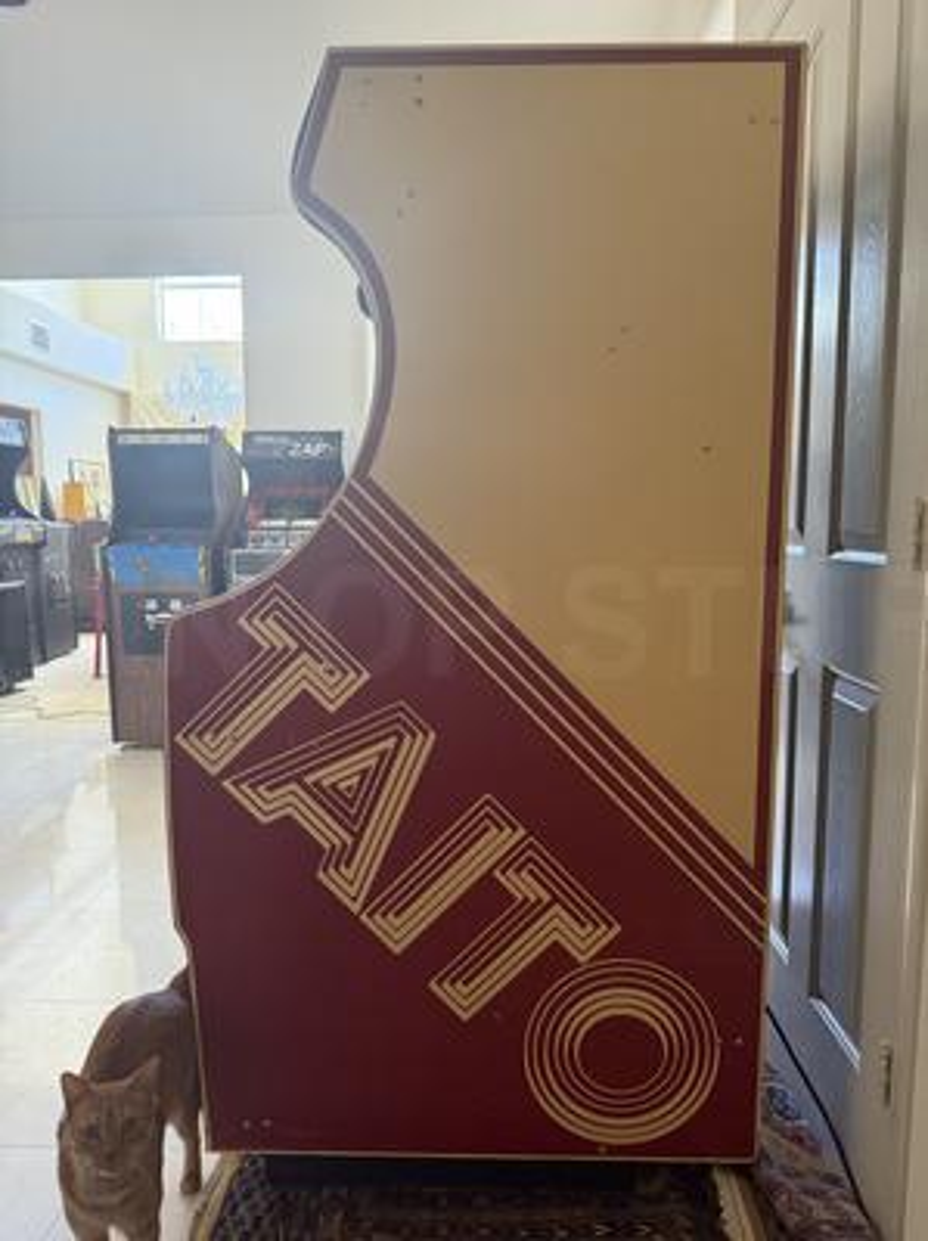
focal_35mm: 24
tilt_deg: -6.4
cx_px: 464
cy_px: 620
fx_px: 860
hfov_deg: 56.7
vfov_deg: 71.7
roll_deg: -1.3
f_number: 1.78
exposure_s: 1/60
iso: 500
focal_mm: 6.76
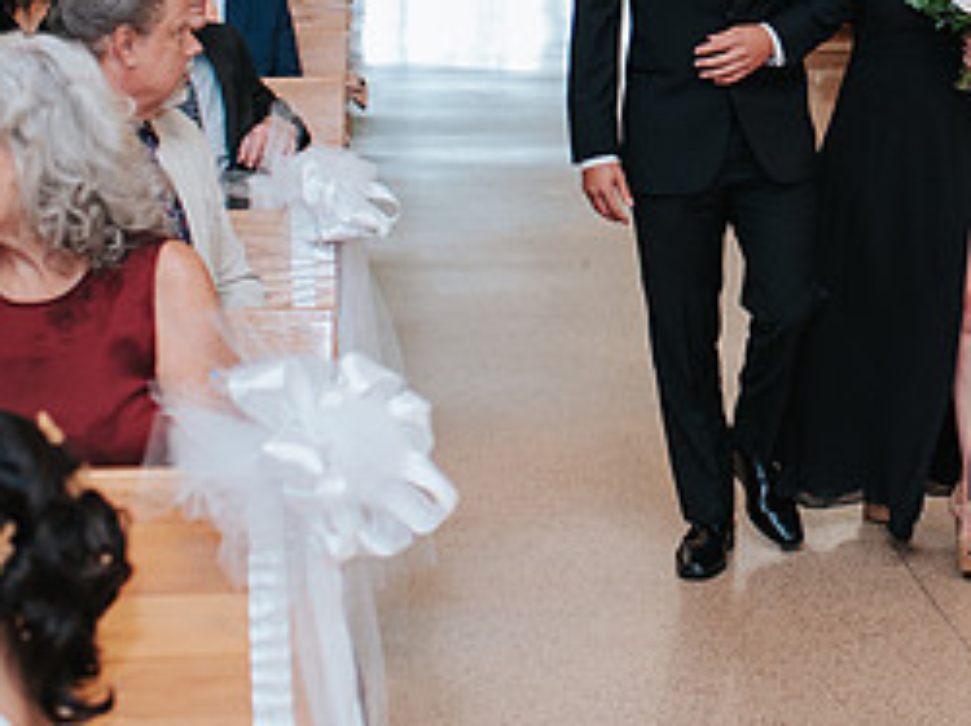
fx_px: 2746
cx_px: 926
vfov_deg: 14.7
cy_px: -45
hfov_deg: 19.6
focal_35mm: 98
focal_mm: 35
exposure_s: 1/125
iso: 800
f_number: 2.8
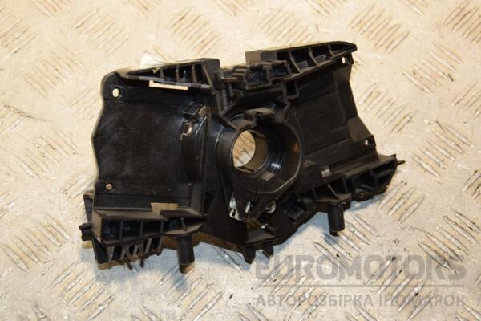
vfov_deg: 18.9
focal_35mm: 72
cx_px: 240
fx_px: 962
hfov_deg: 28.1
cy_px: 160
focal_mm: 48
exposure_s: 1/200
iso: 800
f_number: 5.6
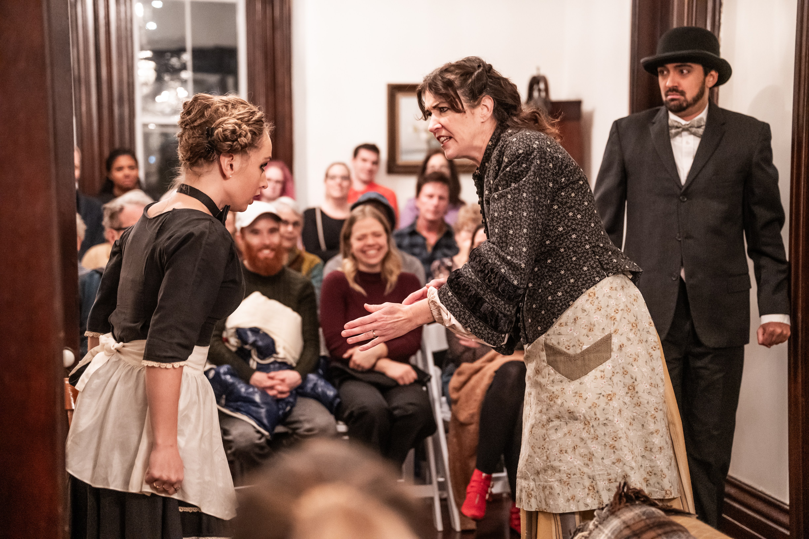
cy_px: 270
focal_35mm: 60
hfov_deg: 33.4
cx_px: 404
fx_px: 1348
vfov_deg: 22.6
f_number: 2.8
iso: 6400
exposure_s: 1/160
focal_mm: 60
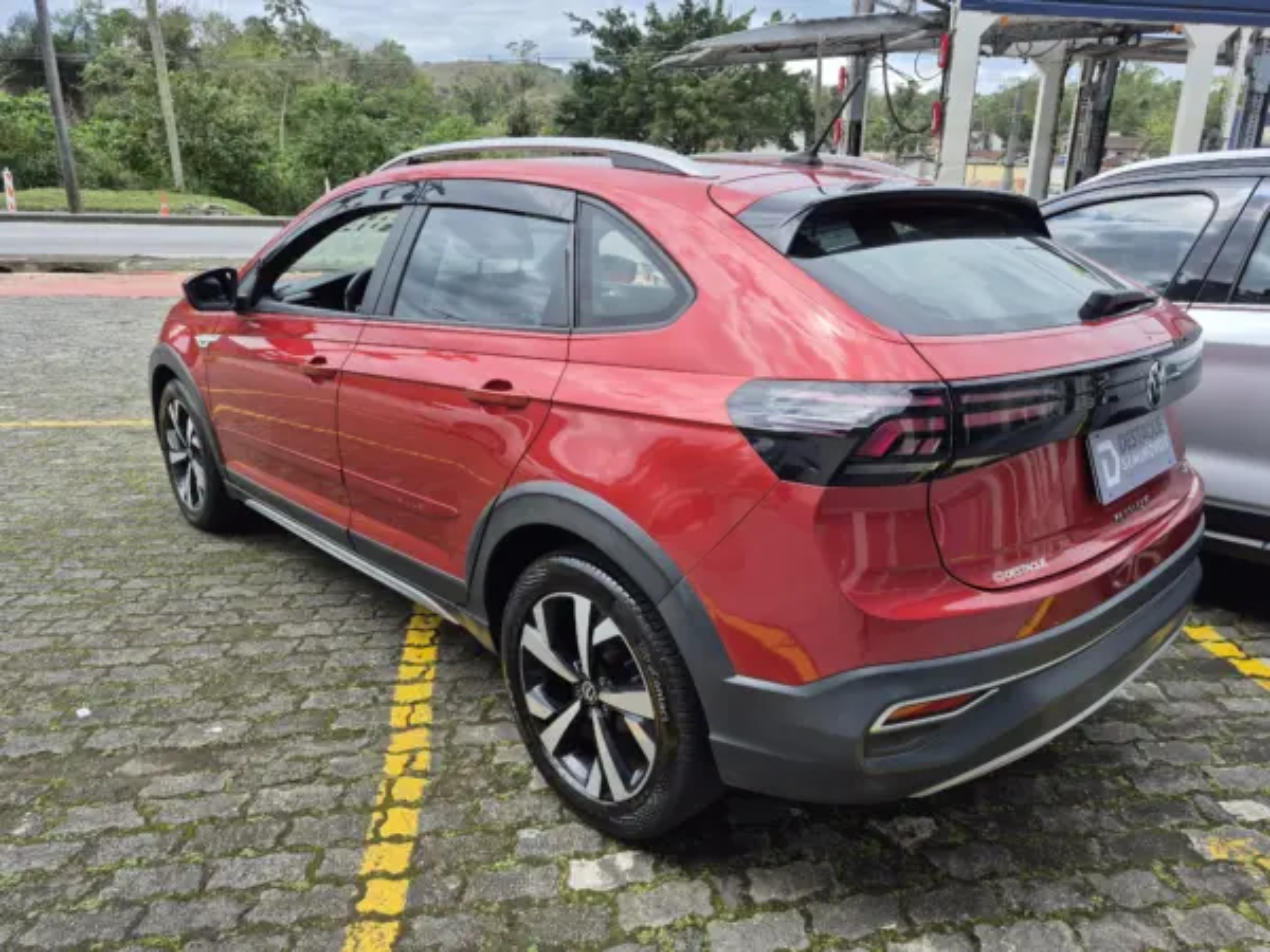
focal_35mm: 23
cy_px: 476
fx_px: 844
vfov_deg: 58.9
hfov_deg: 73.9
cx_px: 635
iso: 25
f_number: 1.8
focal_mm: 5.4
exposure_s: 1/864
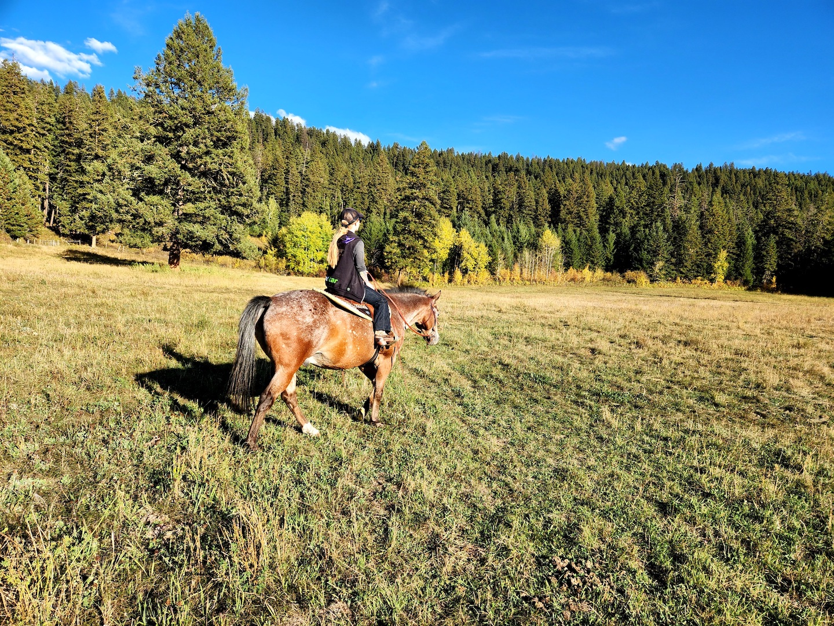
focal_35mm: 23
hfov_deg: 73.9
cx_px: 417
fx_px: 554
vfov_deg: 58.9
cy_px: 313
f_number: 1.8
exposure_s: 1/833
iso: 20
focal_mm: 5.4
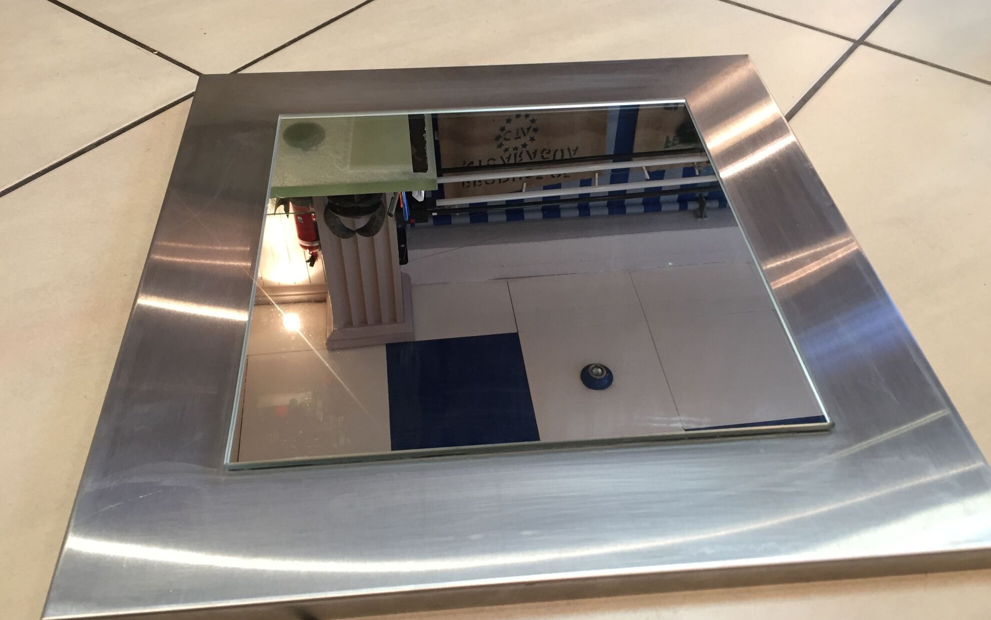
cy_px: 298
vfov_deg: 40.6
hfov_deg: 61.2
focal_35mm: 31
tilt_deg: -43.0
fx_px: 837
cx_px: 492
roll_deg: +0.4
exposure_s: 1/33
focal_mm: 4.15
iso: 125
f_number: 2.2
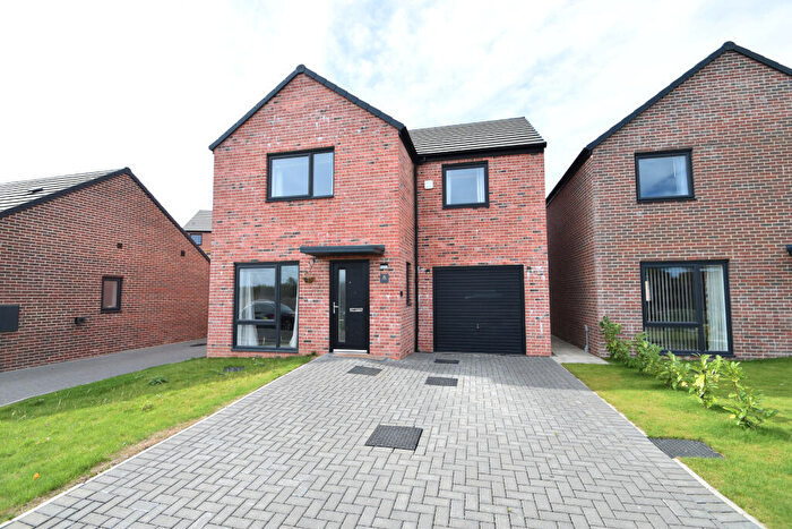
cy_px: 264
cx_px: 396
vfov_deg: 77.4
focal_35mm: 15
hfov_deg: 100.4
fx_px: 330
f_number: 8
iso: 140
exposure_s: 1/250
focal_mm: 10
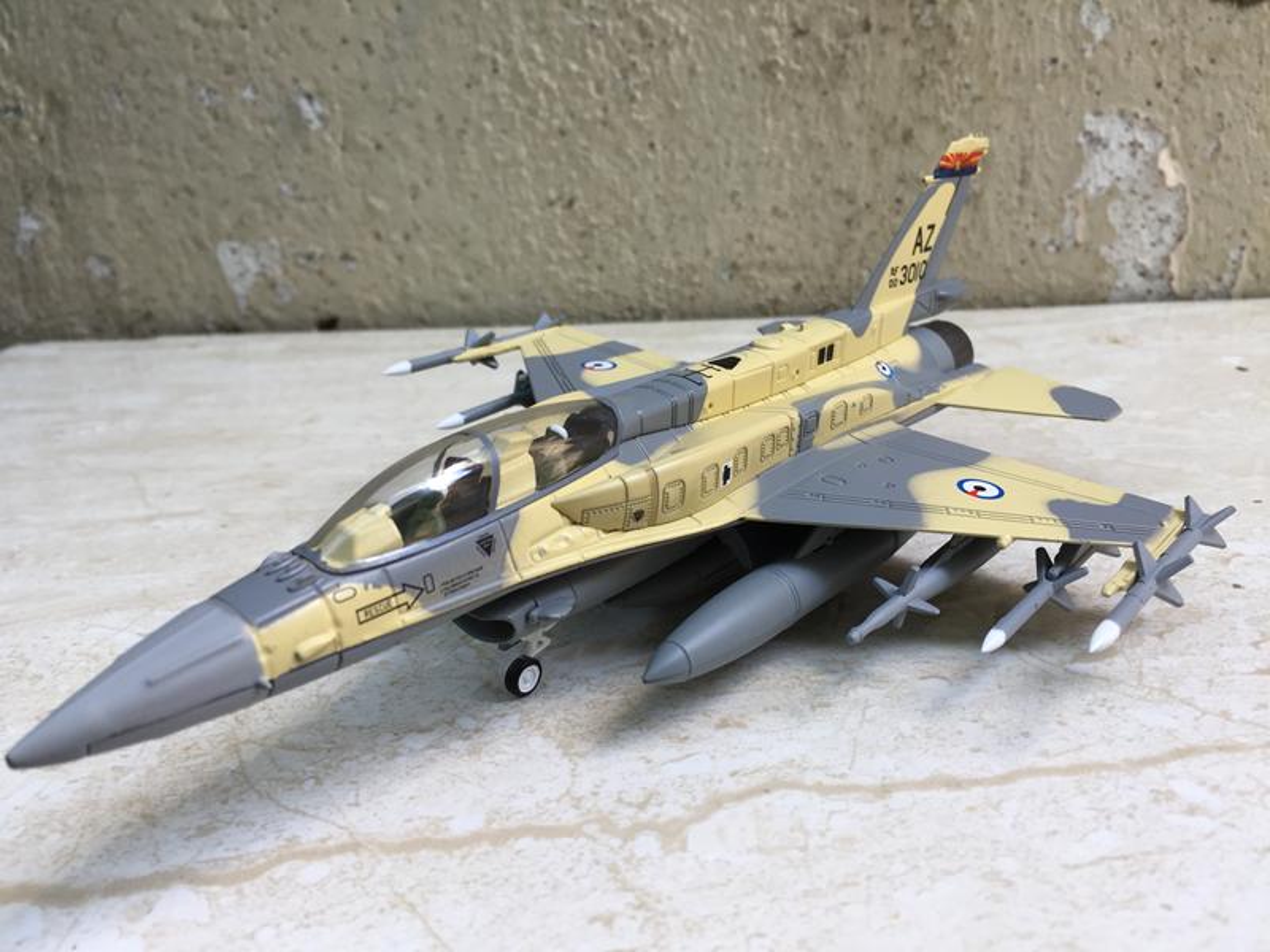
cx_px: 635
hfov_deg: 61.7
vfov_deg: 48.2
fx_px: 1064
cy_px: 476
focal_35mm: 29
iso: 32
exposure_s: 1/100
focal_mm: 4.15
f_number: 2.2
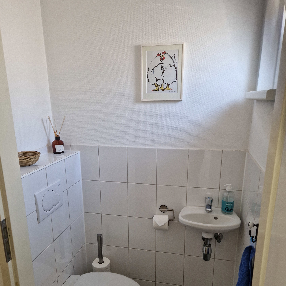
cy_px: 170
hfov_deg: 57.3
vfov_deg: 56.9
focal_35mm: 28
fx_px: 262
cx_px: 146
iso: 250
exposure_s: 1/100
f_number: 1.8
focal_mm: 5.4
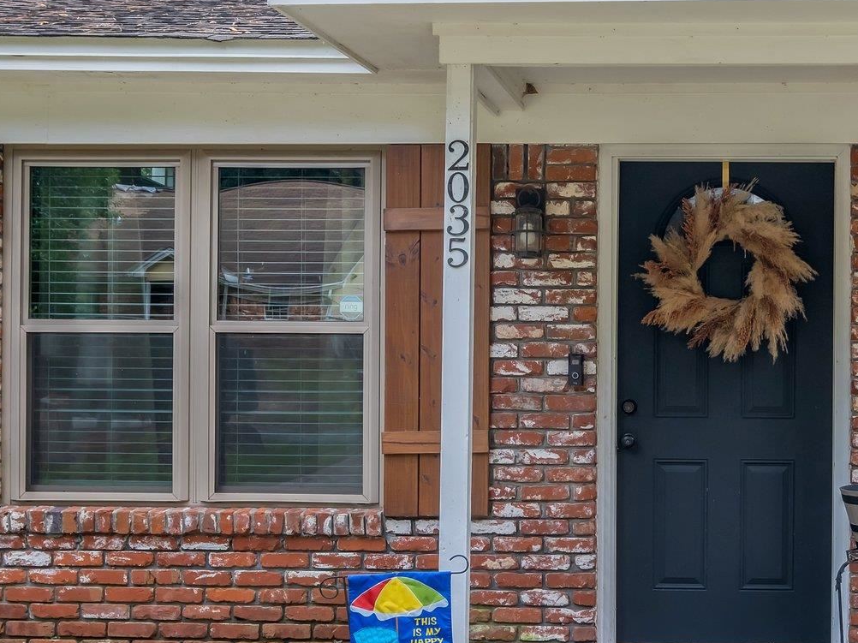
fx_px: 1412
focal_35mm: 57
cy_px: 422
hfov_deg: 32.9
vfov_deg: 25.5
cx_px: 679
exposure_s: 1/50
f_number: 8
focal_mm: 19.1
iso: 250
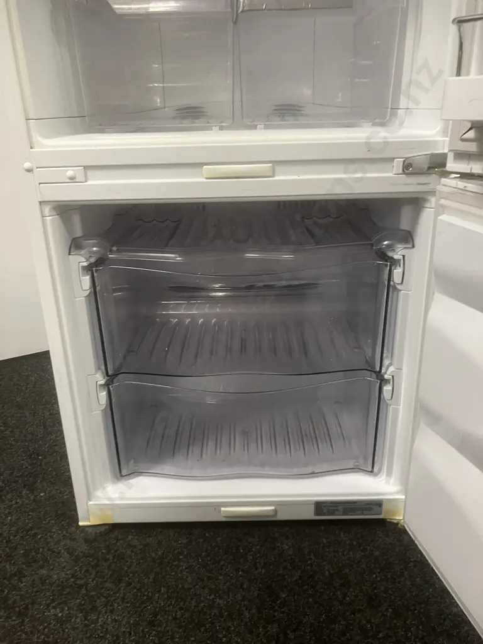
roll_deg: +0.9
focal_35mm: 28
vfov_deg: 63.4
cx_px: 242
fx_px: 521
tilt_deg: -20.9
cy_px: 322
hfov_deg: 49.7
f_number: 1.8
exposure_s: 1/33
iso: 250
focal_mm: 3.99
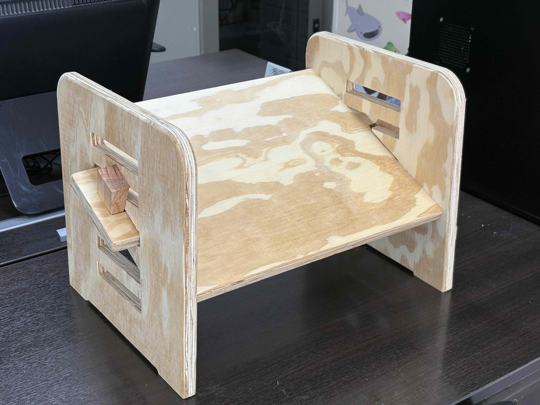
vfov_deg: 28.0
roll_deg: +0.6
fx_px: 811
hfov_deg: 36.8
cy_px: 202
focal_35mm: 52
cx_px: 270
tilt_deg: -25.4
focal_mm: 5.96
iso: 40
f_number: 1.6
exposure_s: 1/50
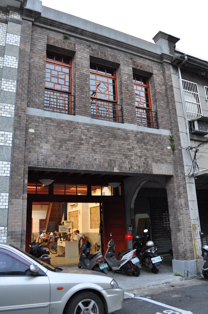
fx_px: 235
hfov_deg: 47.8
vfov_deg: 67.4
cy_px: 157
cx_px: 104
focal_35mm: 27
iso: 400
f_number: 5.6
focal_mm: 18
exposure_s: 1/30
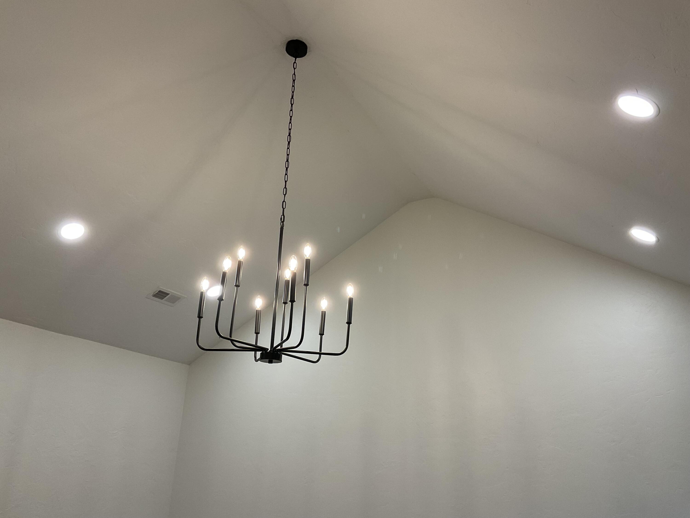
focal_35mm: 29
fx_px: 578
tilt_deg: +20.0
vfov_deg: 48.2
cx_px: 345
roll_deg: -2.1
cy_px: 259
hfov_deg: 61.7
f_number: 1.8
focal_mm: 3
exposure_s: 1/120
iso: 64
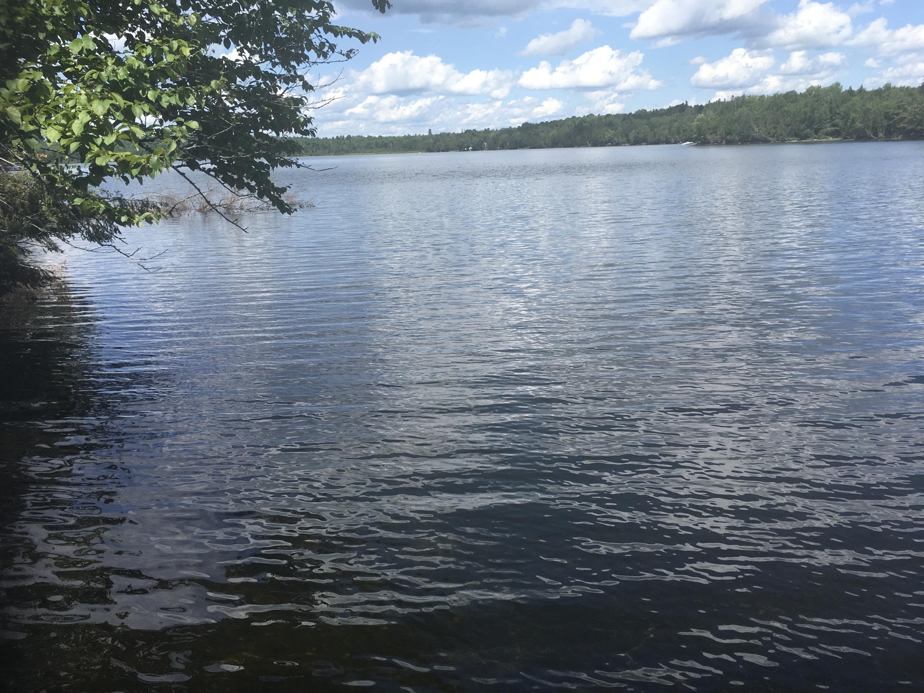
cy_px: 346
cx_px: 462
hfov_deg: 61.7
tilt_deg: -15.3
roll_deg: +3.0
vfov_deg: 48.2
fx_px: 774
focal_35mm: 29
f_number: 2.2
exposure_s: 1/1479
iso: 25
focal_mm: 4.15
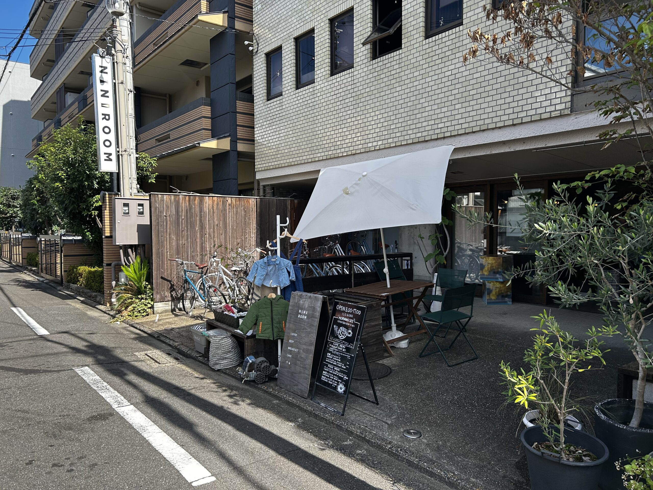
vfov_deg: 53.1
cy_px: 245
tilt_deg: -1.8
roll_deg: +0.3
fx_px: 490
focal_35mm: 26
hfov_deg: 67.3
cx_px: 326
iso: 50
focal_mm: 5.7
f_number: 1.5
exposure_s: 1/1209
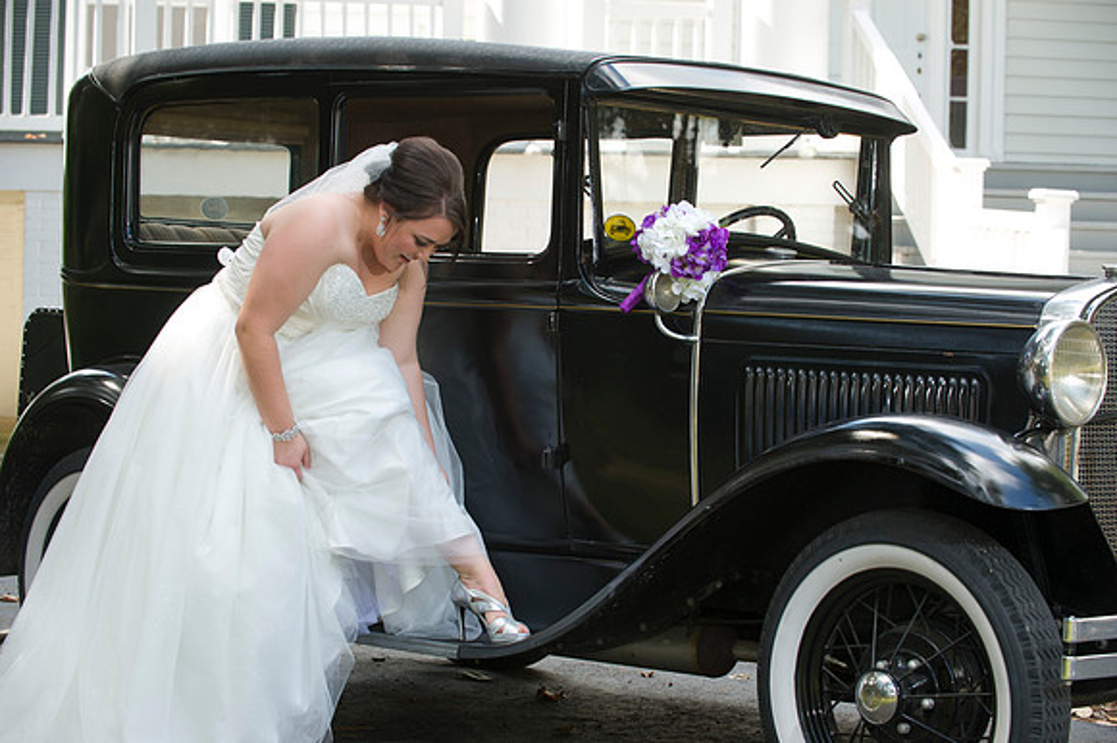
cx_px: 558
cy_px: 372
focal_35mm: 90
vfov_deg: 15.2
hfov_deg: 22.6
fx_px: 2791
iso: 320
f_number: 5
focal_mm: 90
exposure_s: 1/125
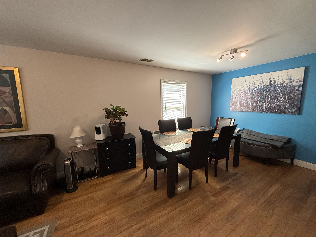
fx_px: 128
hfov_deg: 102.1
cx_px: 158
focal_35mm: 14
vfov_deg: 85.7
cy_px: 118
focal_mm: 2.22
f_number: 2.2
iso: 320
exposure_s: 1/120
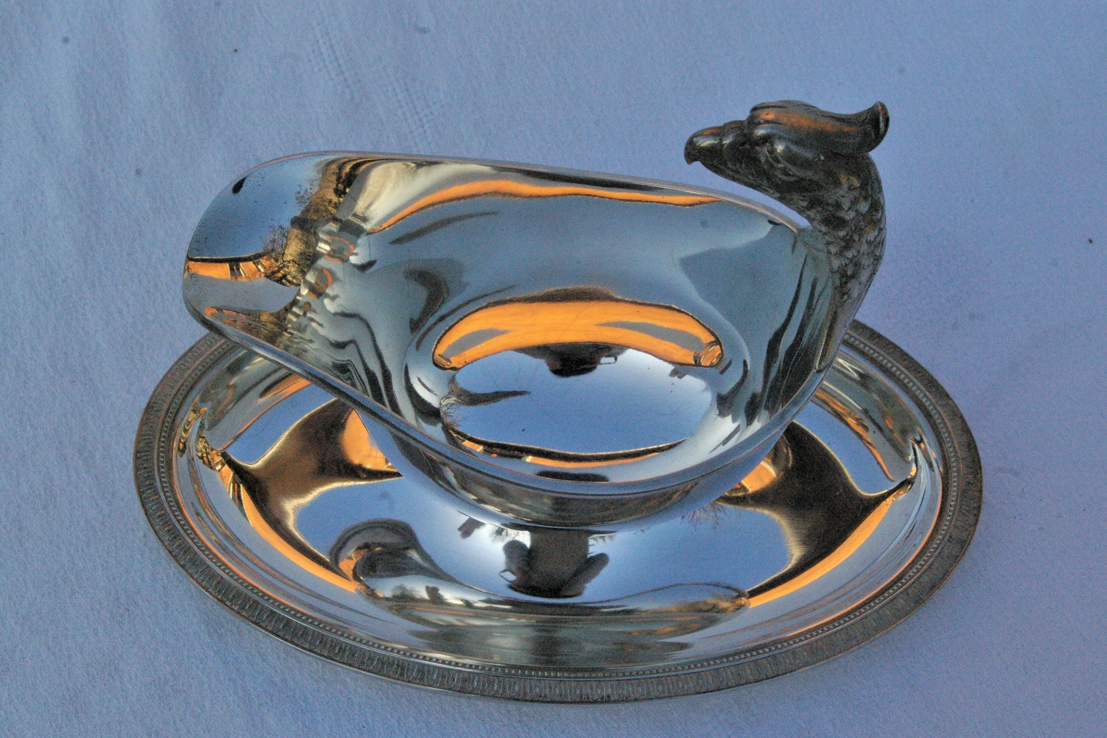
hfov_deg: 48.5
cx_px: 550
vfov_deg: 33.4
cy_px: 370
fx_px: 1230
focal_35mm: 40
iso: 1600
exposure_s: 1/1000
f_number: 11
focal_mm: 26
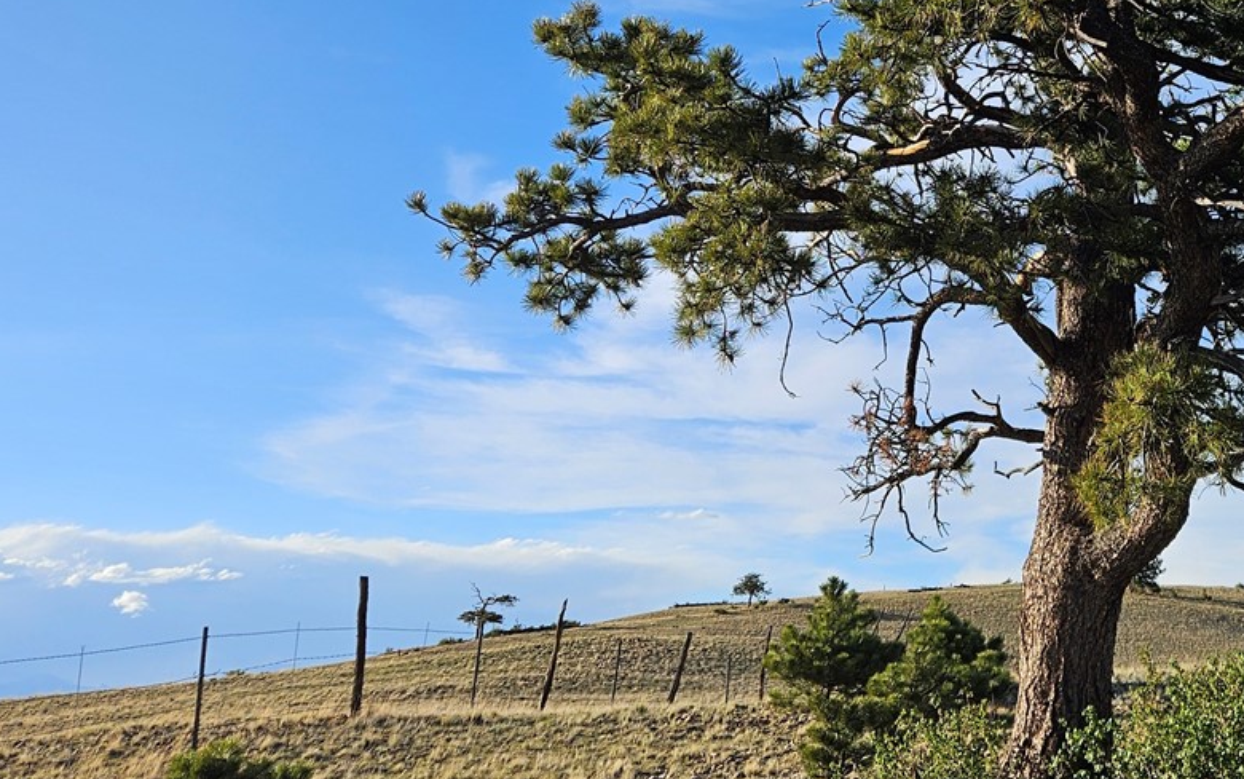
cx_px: 1018
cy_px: 107
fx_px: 1696
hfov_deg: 38.6
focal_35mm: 50
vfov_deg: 25.2
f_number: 1.8
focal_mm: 5.4
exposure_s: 1/1746
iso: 25
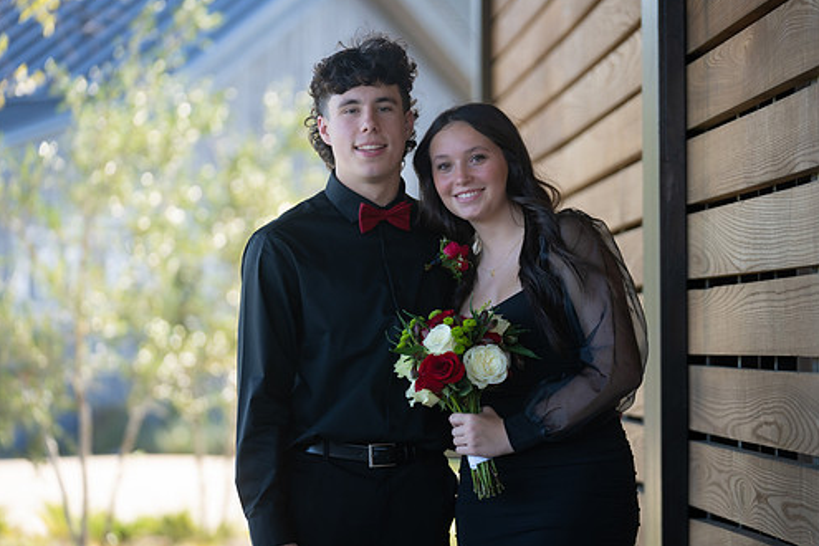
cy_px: 282
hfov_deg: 14.2
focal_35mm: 145
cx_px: 432
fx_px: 3298
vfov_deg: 9.5
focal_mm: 120
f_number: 2.8
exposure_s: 1/320
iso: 160
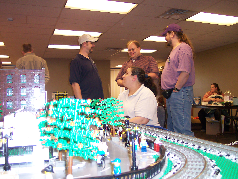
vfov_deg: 37.7
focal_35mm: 38
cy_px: 90
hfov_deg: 49.0
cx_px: 119
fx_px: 261
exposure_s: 1/30
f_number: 2.8
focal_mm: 8
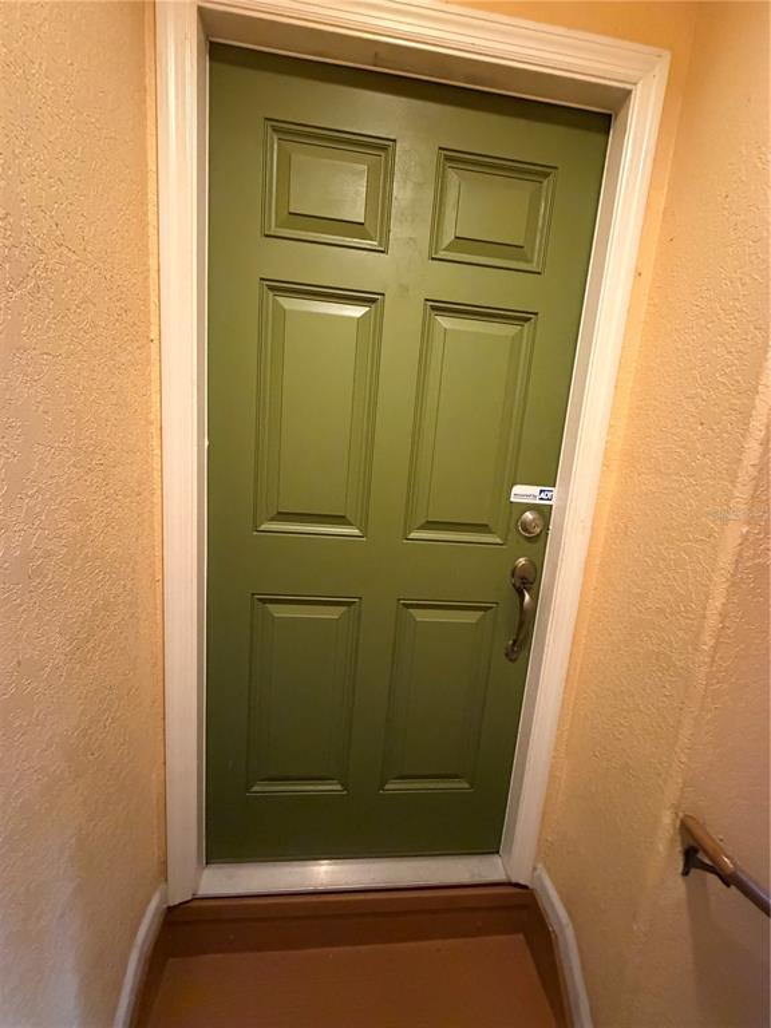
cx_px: 386
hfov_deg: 85.7
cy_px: 514
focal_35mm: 14
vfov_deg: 102.1
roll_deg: -4.7
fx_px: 416
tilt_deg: -9.0
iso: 1250
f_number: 2.2
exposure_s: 1/60
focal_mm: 2.22
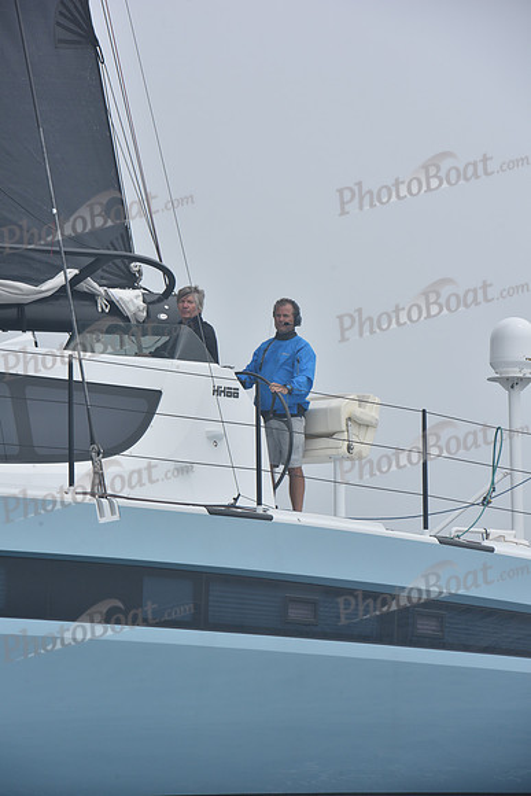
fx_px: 4311
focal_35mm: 195
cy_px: 398
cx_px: 266
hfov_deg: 7.0
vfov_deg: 10.5
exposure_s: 1/800
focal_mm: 195
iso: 250
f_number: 11
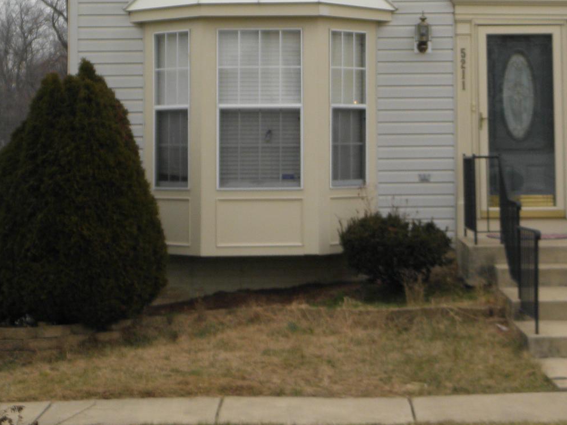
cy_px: 43
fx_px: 1474
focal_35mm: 90
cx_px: 369
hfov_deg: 21.7
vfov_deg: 16.2
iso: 100
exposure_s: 1/250
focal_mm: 7.9
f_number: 3.9
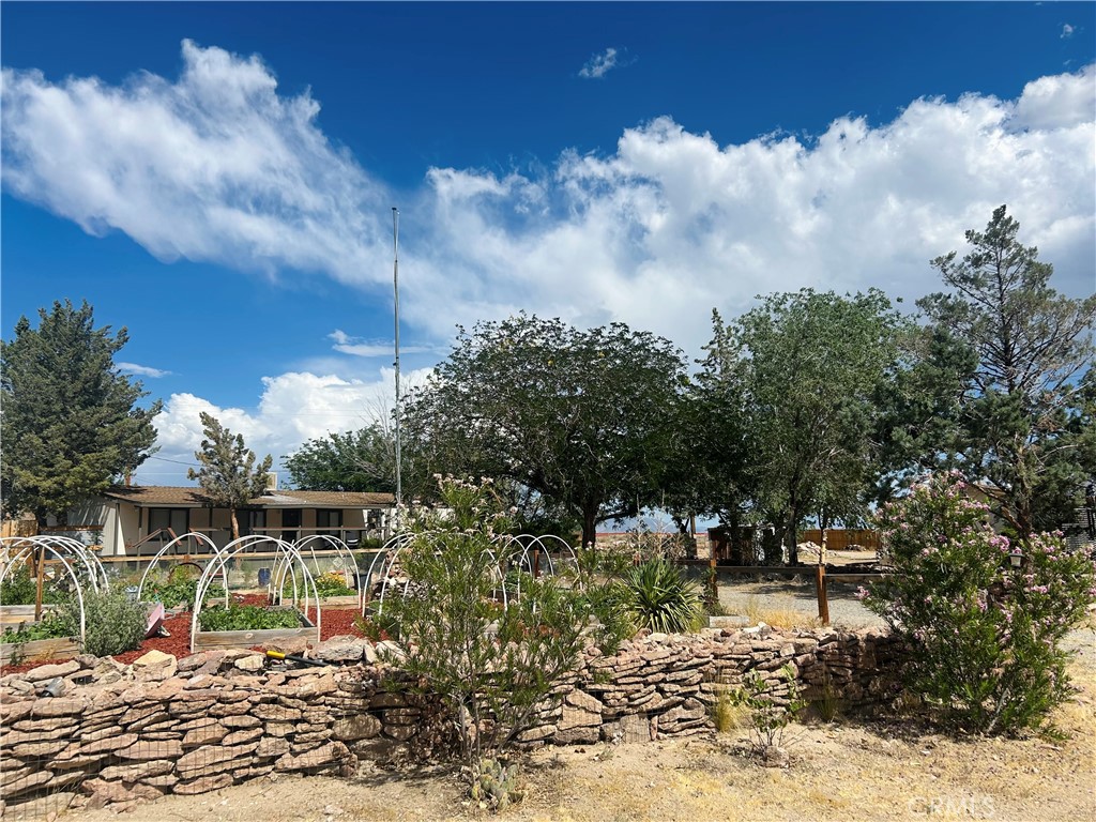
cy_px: 411
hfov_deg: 67.3
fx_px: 823
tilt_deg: +10.7
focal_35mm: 26
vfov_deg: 53.1
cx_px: 548
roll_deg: +2.8
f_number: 1.5
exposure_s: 1/6993
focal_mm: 5.7
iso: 50
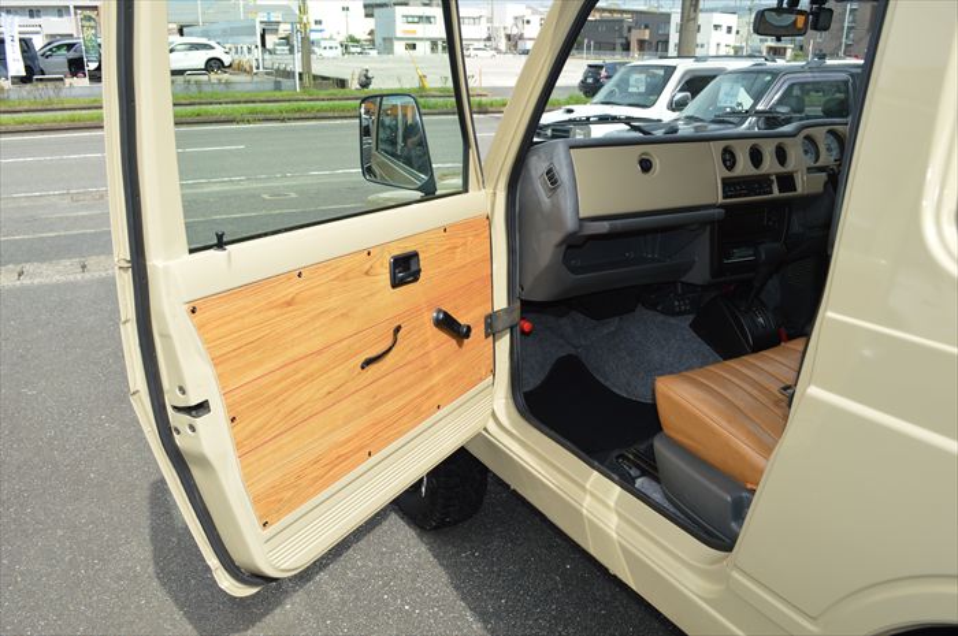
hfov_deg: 67.4
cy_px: 318
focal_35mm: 27
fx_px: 718
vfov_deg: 47.8
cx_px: 479
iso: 100
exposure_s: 1/200
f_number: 6.3
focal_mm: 18
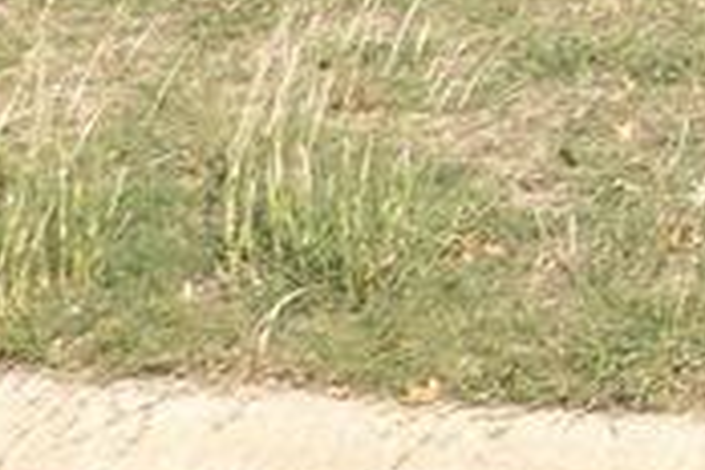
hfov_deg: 9.8
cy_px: -766
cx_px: 1953
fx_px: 3348
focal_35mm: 171
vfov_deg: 7.4
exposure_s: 1/724
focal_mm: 5
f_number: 3.4
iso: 100
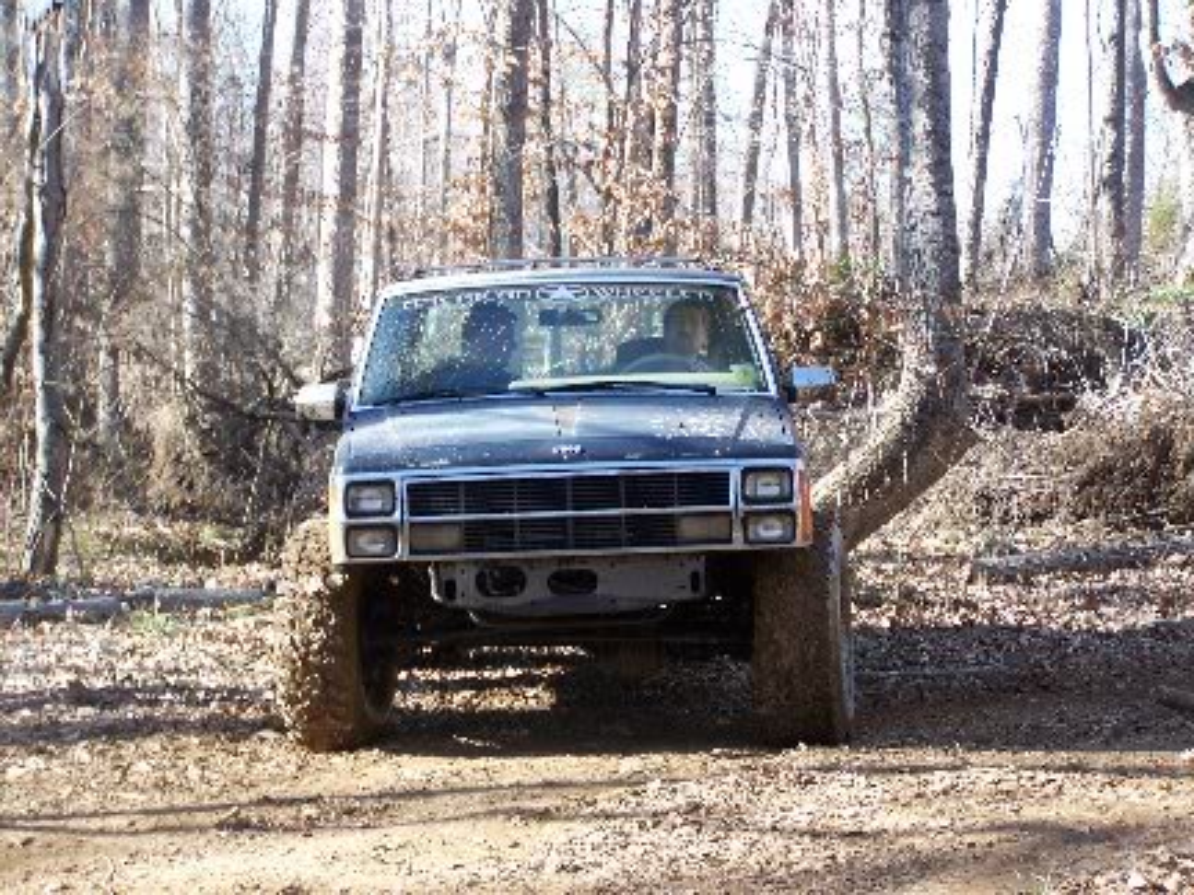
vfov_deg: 16.6
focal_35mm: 89
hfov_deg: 22.0
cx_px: 597
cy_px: 448
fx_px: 3070
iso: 64
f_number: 3.2
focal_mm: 14.7
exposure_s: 1/80
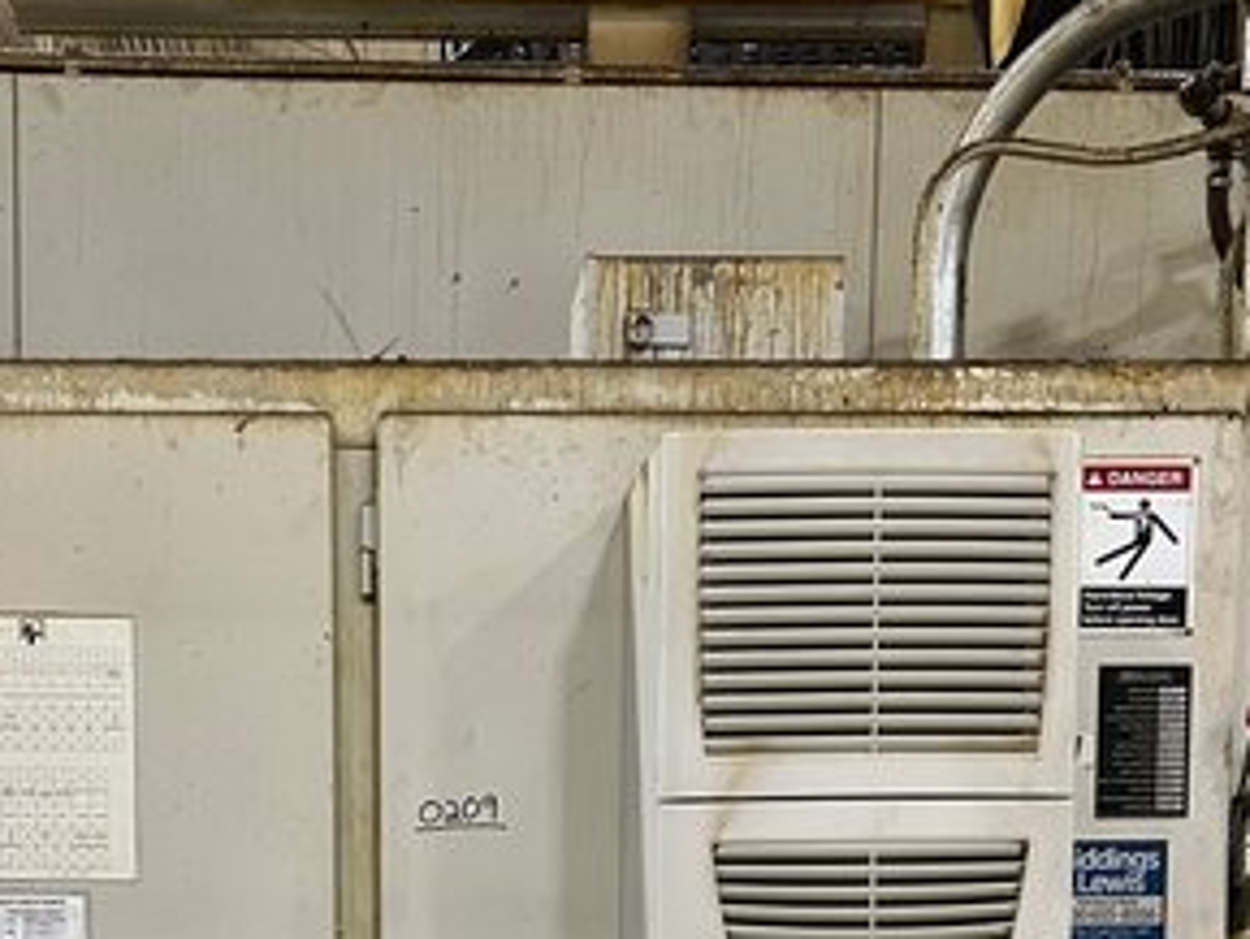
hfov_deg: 35.1
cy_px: 1077
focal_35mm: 54
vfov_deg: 24.8
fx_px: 1951
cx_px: 389
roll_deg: -0.4
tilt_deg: -4.3
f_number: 1.5
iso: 500
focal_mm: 5.7
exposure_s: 1/60
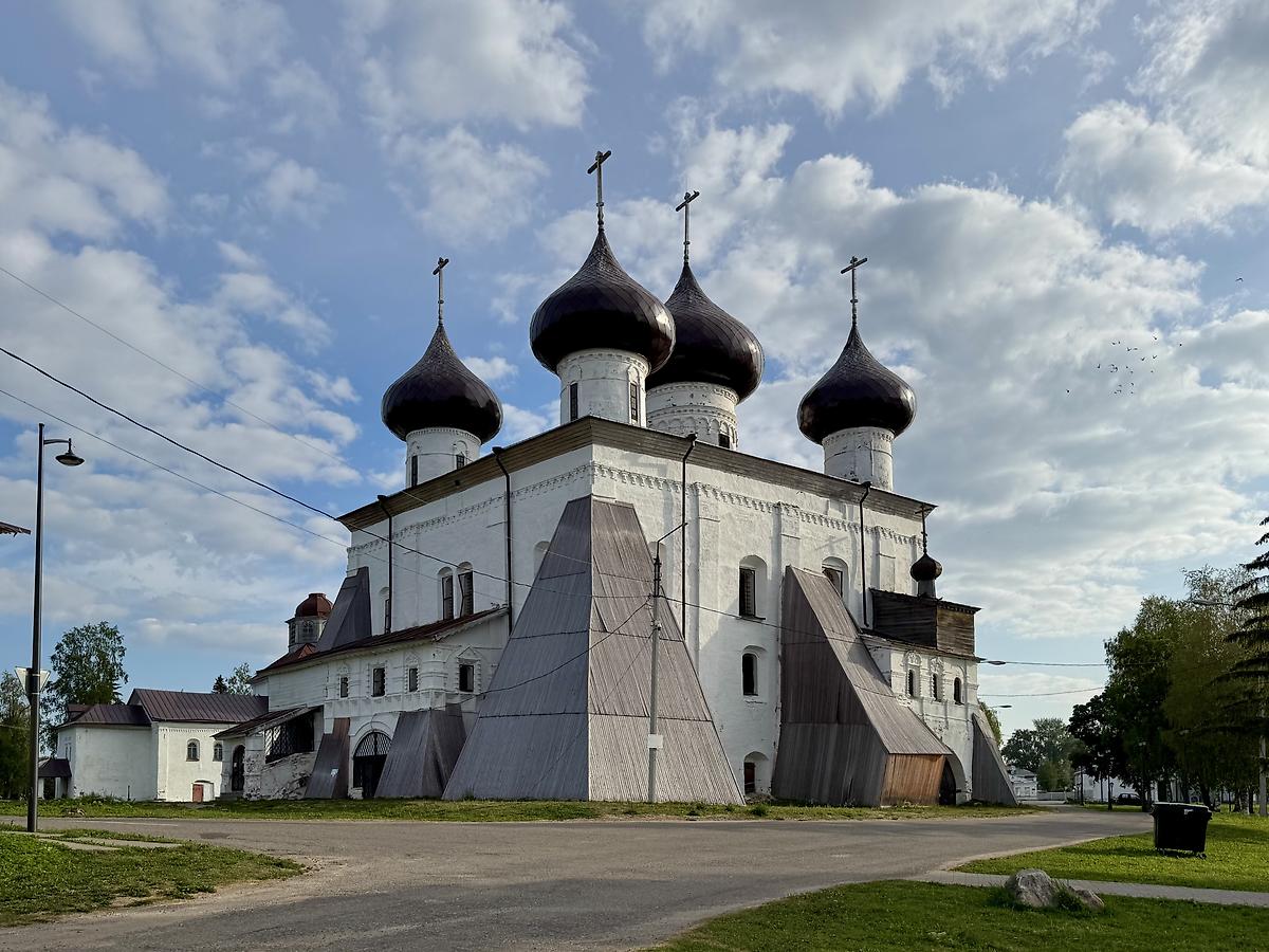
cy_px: 476
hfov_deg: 71.6
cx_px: 634
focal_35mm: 24
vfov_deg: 56.8
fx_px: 880
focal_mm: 6.76
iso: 80
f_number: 1.78
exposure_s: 1/6410
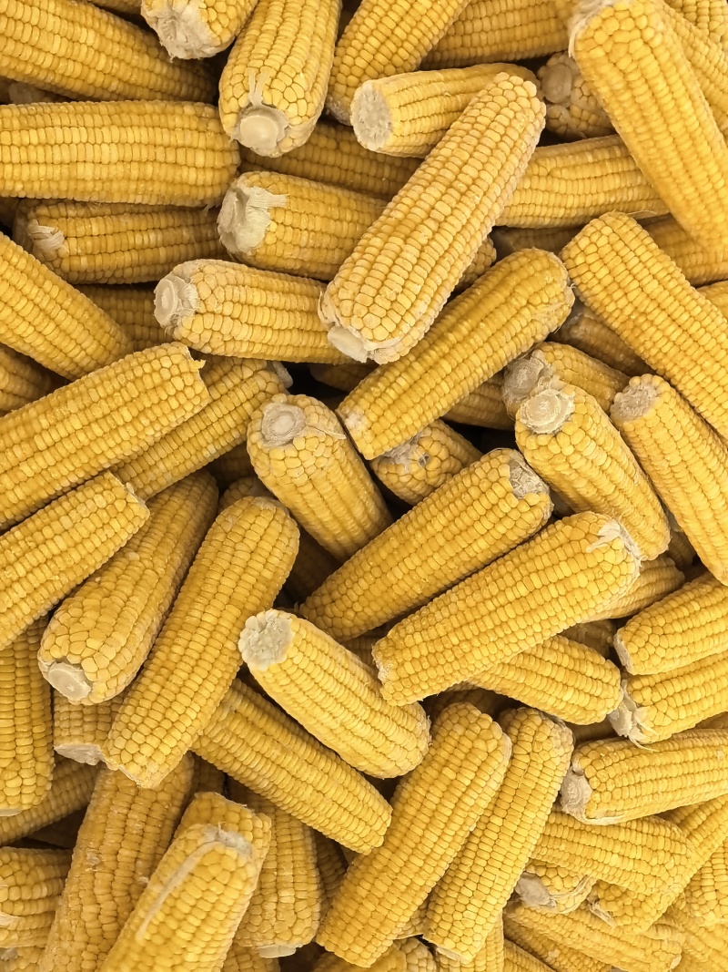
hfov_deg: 30.3
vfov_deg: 39.7
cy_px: 486
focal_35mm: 48
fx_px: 1346
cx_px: 364
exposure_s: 1/333
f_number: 2
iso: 800
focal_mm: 5.75
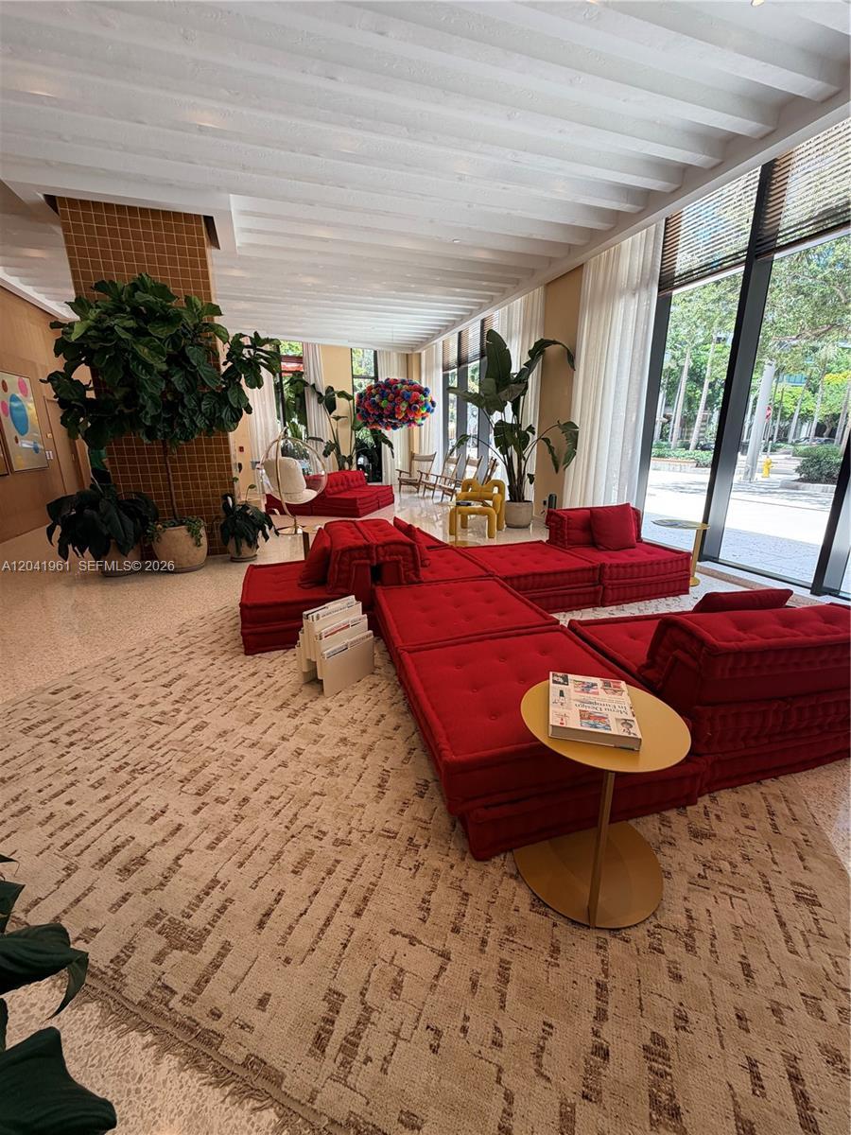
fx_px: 459
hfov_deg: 85.7
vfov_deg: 102.1
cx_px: 426
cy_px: 568
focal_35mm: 14
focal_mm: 2.22
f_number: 2.2
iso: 40
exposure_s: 1/135
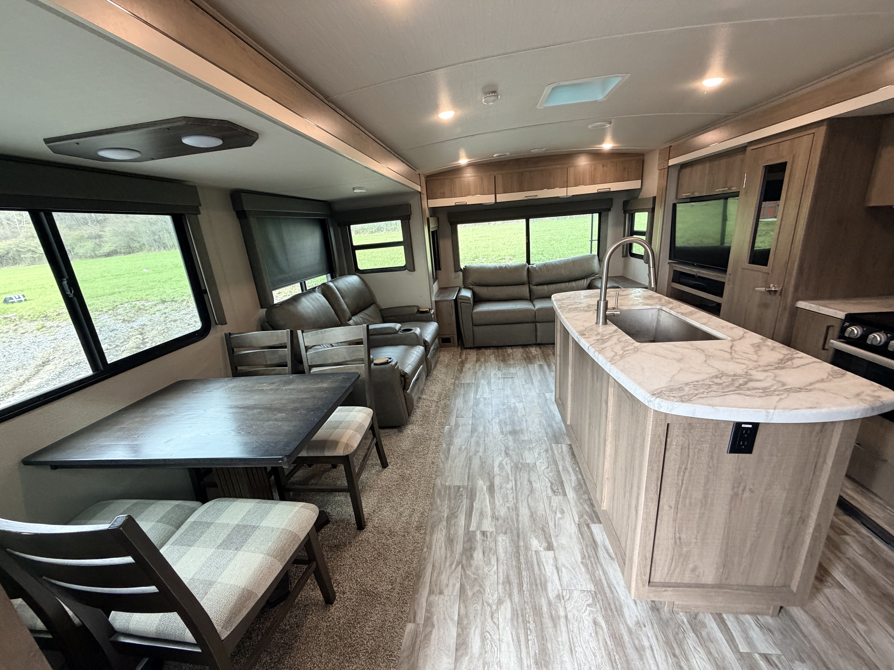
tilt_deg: -16.4
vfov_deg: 85.7
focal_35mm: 14
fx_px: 362
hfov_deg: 102.1
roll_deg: +3.0
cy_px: 335
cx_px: 447
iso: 320
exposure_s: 1/77
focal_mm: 2.22
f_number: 2.2
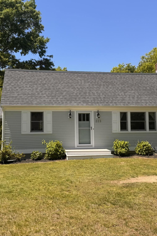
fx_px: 223
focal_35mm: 34
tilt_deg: +4.2
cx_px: 76
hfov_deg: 38.9
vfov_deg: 55.8
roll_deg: +1.2
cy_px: 116
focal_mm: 6.76
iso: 80
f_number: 1.78
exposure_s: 1/2604
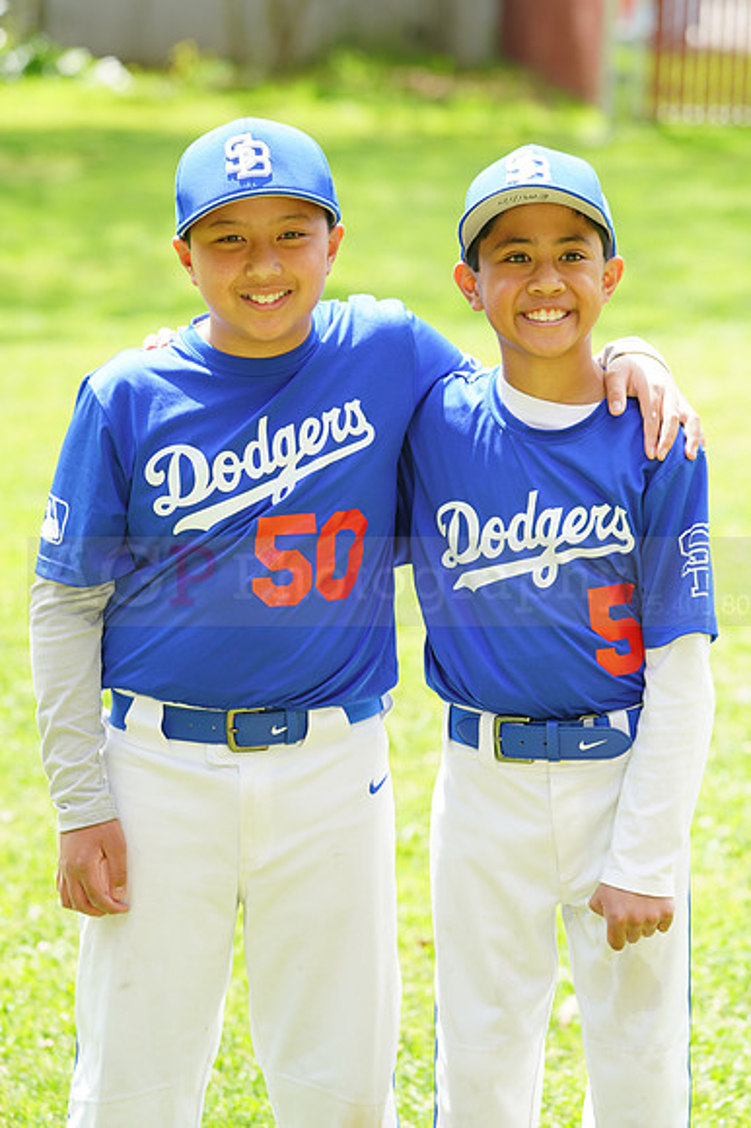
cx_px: 376
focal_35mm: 181
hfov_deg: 7.6
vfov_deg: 11.4
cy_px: 564
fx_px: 5670
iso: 200
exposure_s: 1/200
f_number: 6.3
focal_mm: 181
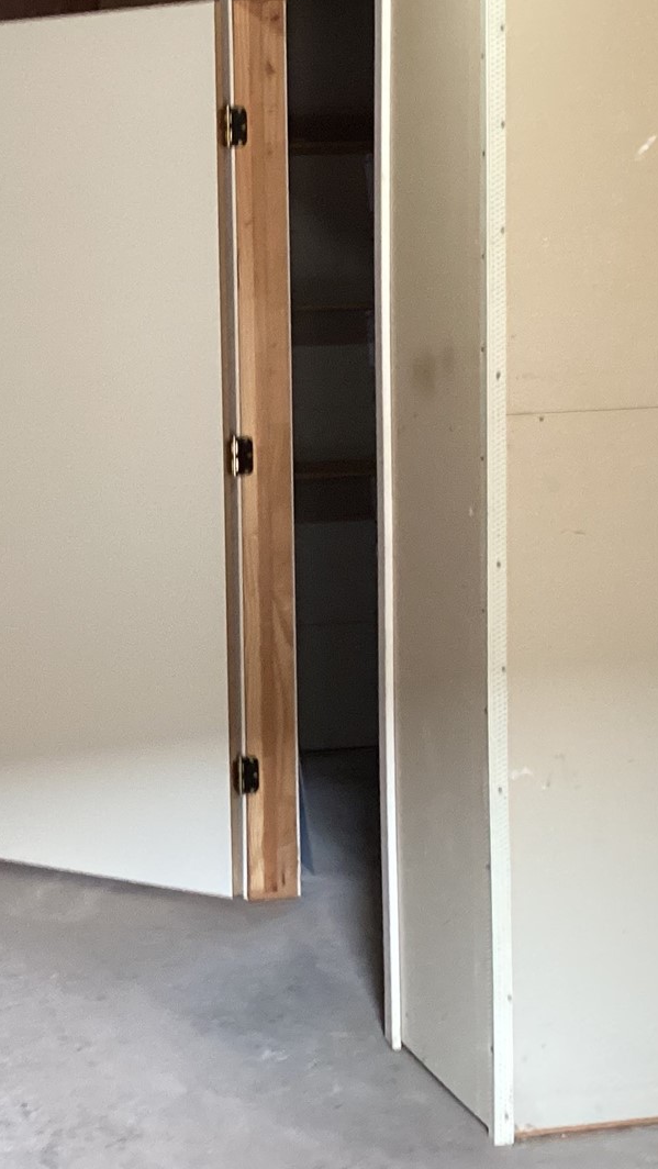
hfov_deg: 18.1
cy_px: 439
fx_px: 2015
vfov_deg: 32.2
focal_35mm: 65
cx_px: -3
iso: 320
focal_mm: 3.3
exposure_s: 1/60
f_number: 2.4
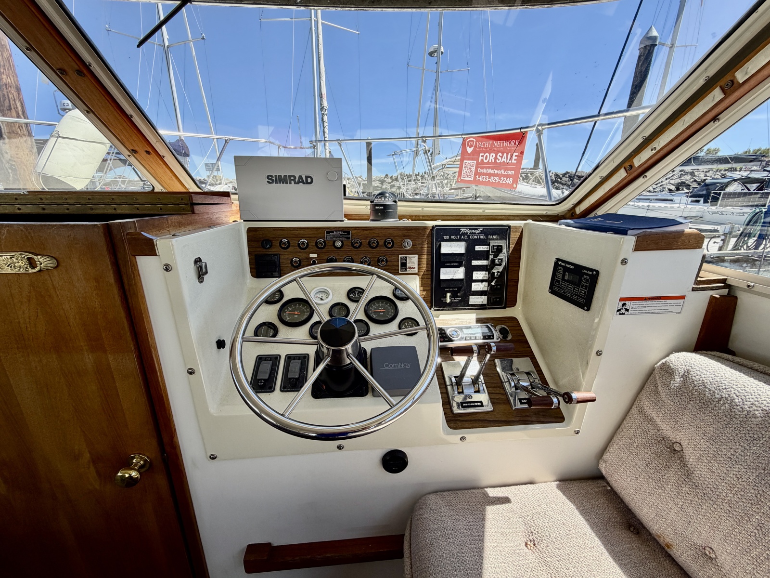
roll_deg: +0.5
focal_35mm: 14
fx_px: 311
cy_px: 289
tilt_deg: -17.3
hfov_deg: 102.1
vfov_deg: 85.7
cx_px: 385
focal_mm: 2.22
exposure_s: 1/502
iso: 50
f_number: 2.2
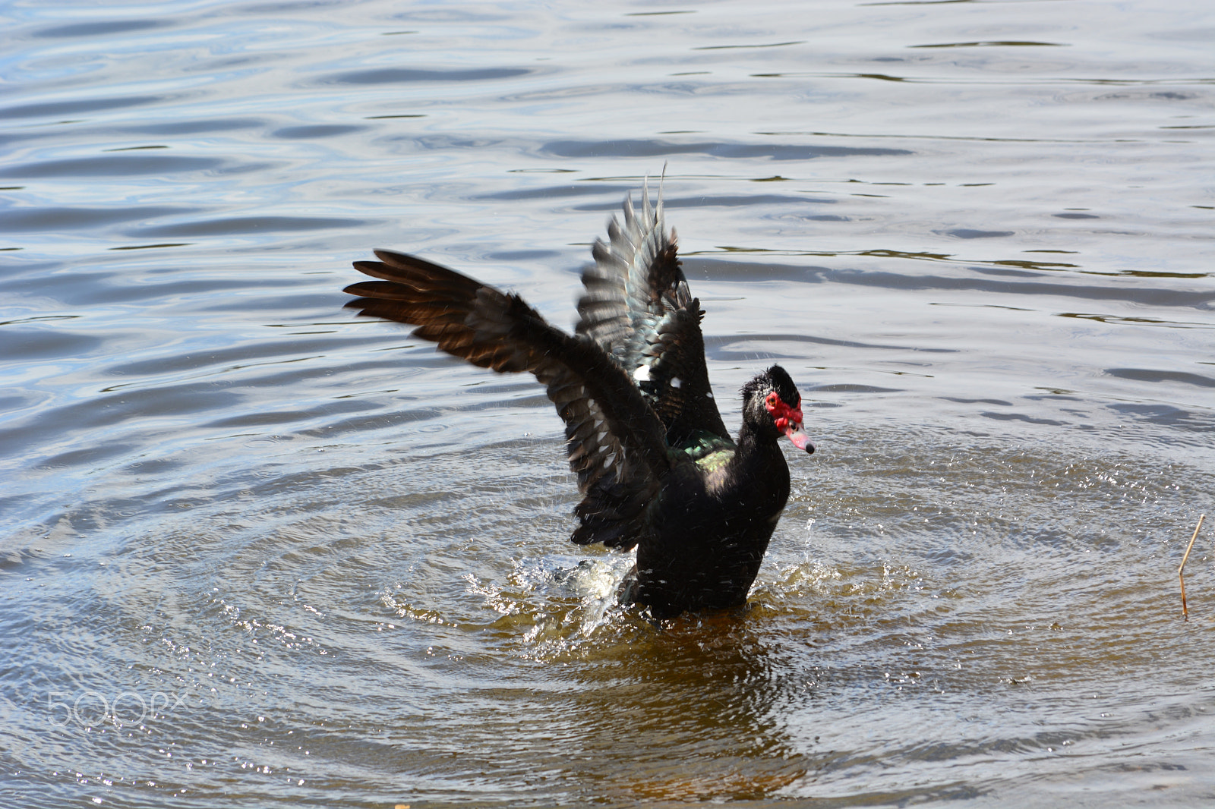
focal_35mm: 248
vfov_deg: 5.5
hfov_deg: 8.3
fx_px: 8351
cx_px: 608
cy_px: 404
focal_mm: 165
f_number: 11
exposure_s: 1/125
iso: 110
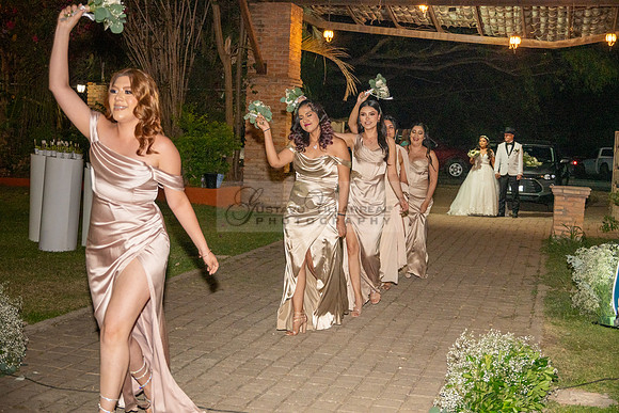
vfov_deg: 24.6
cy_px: 206
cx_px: 310
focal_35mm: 55
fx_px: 946
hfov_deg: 36.2
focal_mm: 55
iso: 2000
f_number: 5.6
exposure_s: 1/160
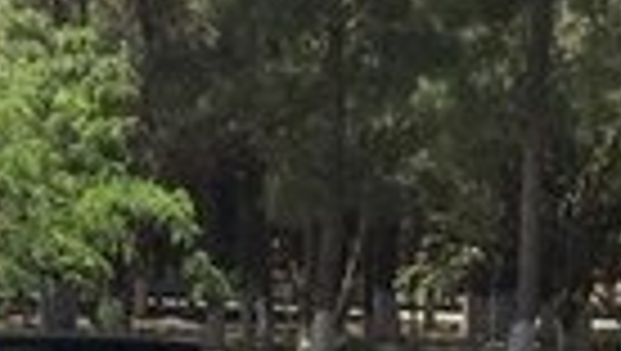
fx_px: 2489
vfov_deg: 7.4
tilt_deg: -12.8
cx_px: 266
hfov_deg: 14.2
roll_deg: -3.0
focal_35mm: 151
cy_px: 934
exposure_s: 1/810
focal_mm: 4.15
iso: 25
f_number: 2.2
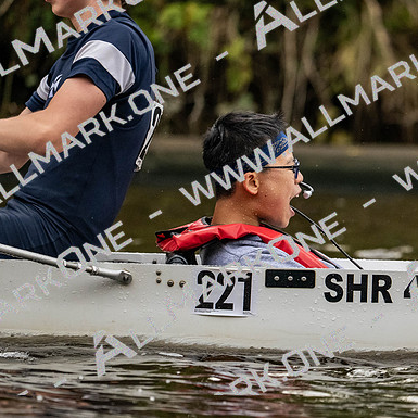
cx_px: 314
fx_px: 10506
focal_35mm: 769
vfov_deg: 2.3
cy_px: 209
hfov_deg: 2.3
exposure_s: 1/2500
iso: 2800
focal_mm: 400
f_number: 4.5
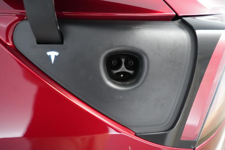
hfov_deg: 65.5
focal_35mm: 28
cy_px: 75
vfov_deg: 46.4
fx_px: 175
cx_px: 112
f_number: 2.8
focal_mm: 28
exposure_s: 1/320
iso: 10000
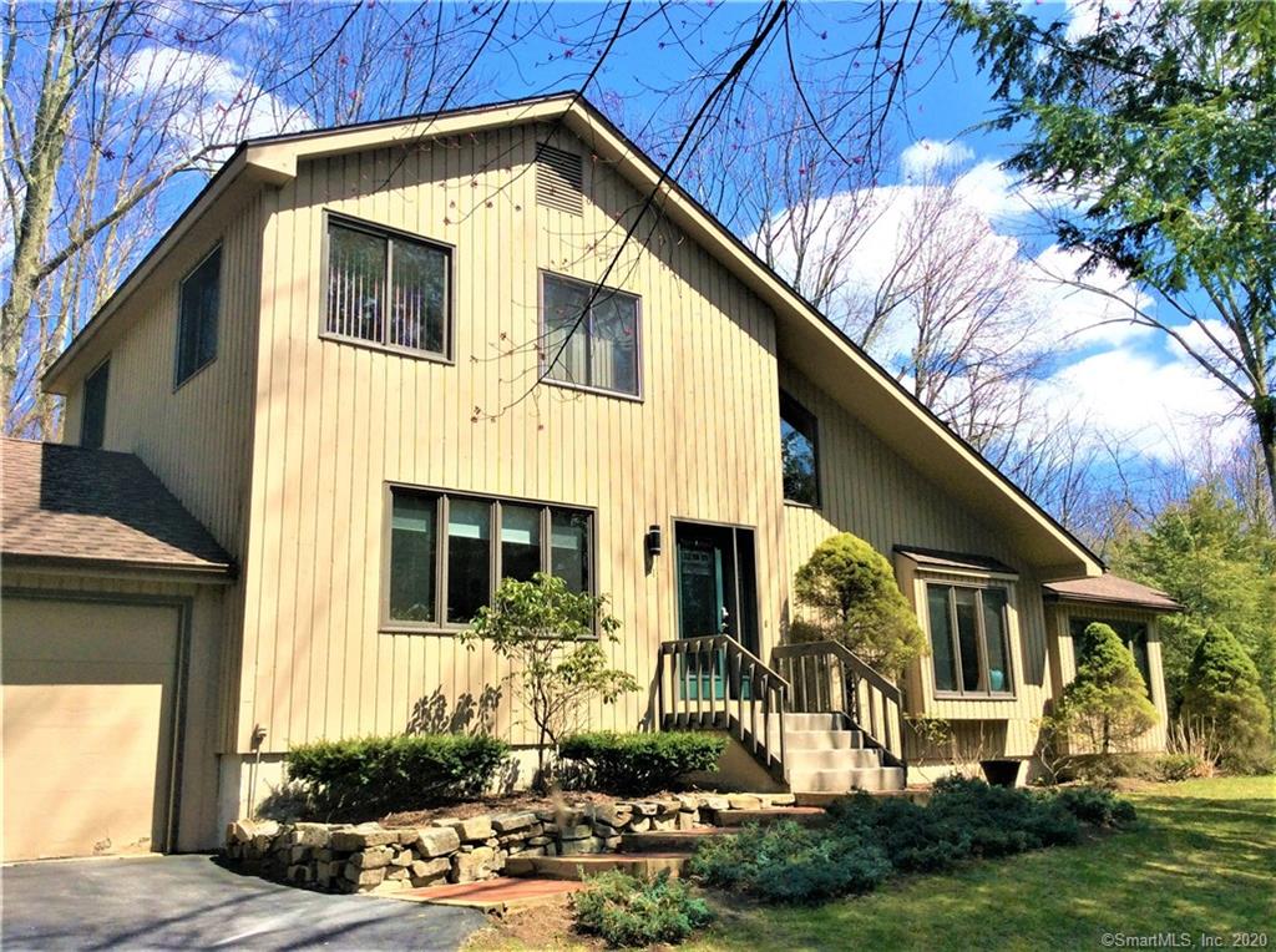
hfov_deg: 56.9
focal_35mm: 32
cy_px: 476
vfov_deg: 44.0
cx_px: 638
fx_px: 1177
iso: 32
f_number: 2.4
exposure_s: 1/1079
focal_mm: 3.3
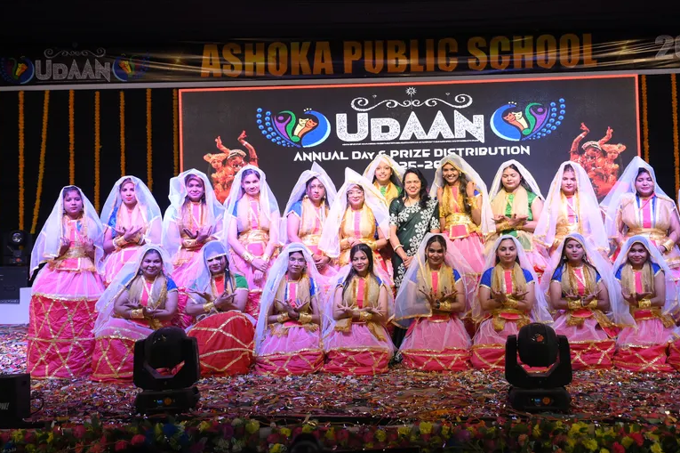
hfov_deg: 47.7
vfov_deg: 32.8
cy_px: 188
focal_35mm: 41
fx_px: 766
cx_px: 389
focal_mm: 34.5
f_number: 4
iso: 800
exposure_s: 1/250
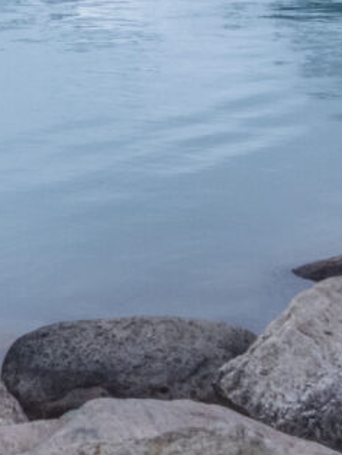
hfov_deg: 8.9
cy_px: -213
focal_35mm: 163
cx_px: -158
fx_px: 2144
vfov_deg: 11.6
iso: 200
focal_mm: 8.9
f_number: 5
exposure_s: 1/1600
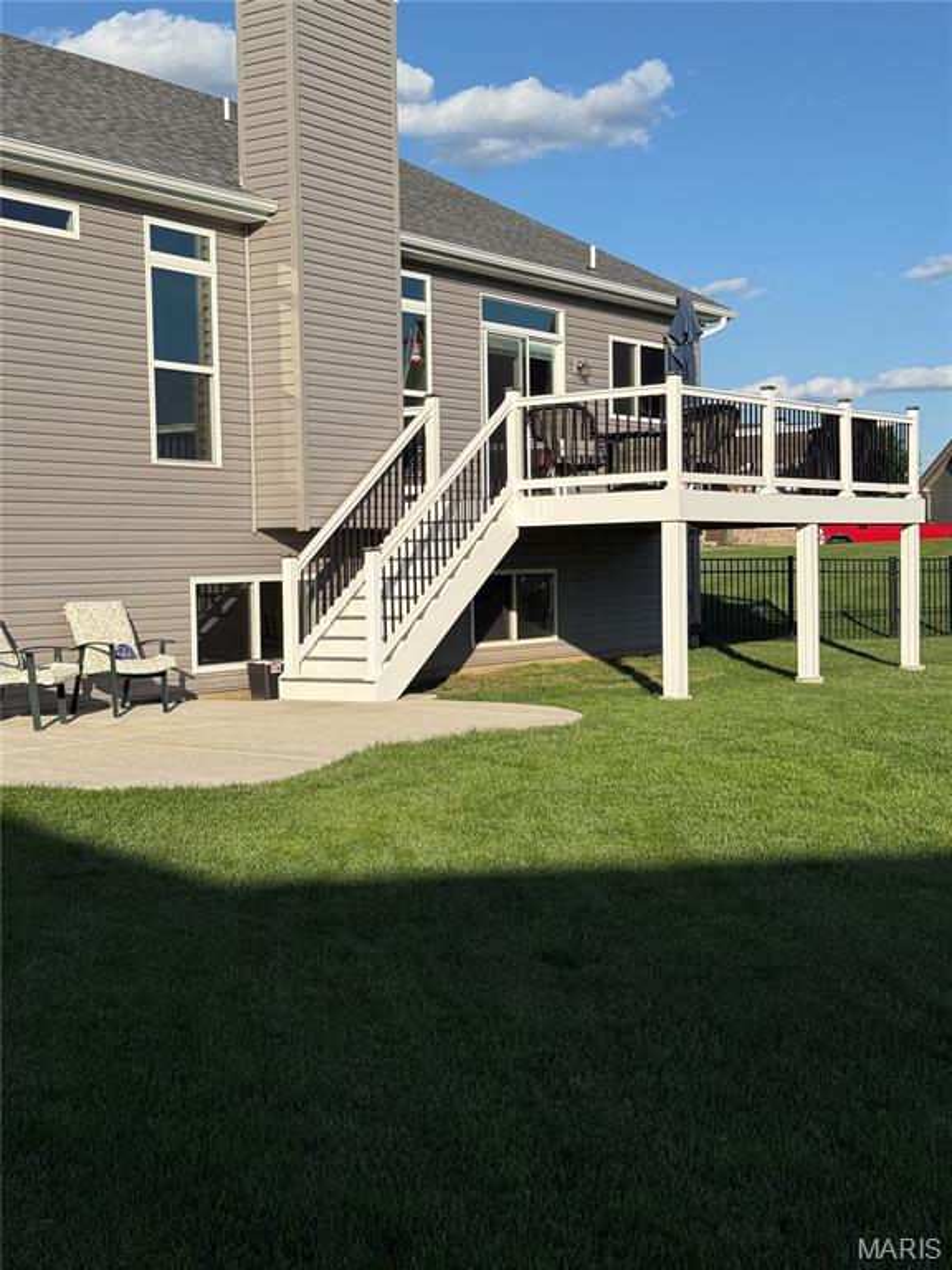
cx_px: 476
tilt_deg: -2.9
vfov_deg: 39.7
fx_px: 1760
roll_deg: +0.4
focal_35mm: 48
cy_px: 635
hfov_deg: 30.3
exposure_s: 1/6024
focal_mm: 6.76
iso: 64
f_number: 1.78
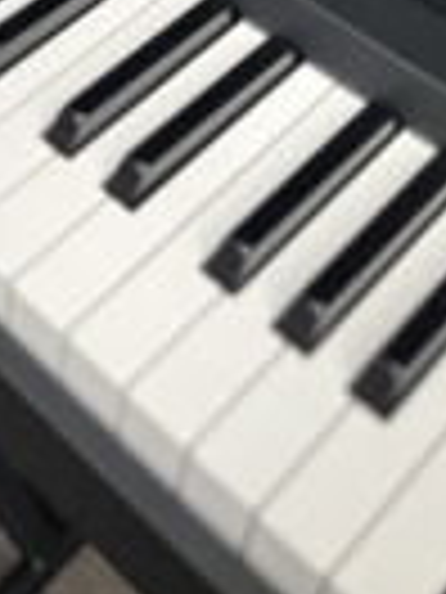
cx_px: -162
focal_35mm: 79
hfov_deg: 17.3
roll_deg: +2.5
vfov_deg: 21.1
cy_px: -288
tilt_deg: -38.4
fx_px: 1357
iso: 200
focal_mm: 5.1
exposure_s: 1/60
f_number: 1.6
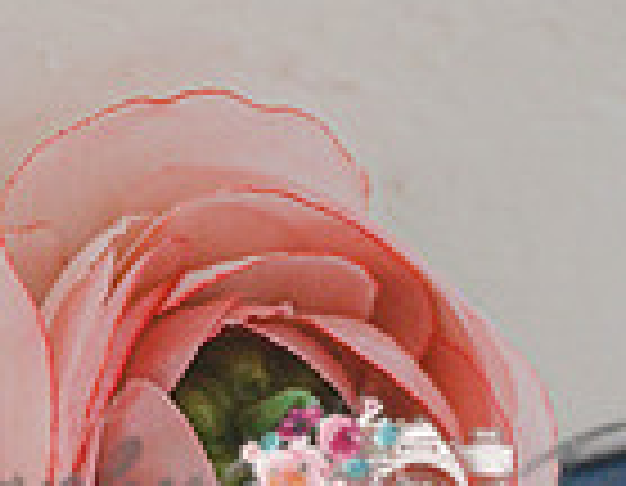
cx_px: -161
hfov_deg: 5.9
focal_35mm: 328
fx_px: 6009
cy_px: 811
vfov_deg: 4.6
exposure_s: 1/125
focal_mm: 56
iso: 1400
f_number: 2.8
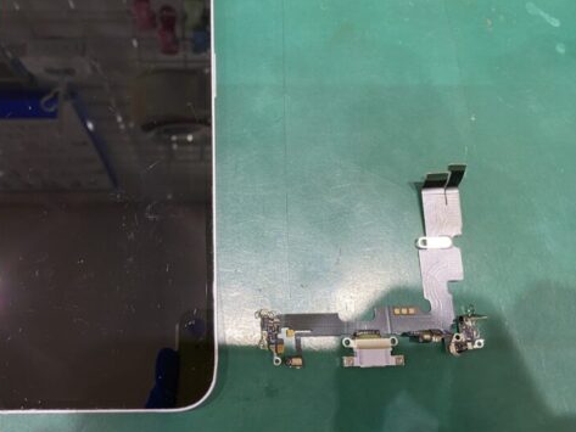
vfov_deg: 42.8
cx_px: 219
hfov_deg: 54.8
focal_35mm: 33
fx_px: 549
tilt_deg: -73.8
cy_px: 175
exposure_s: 1/50
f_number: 1.8
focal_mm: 4.25
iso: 100
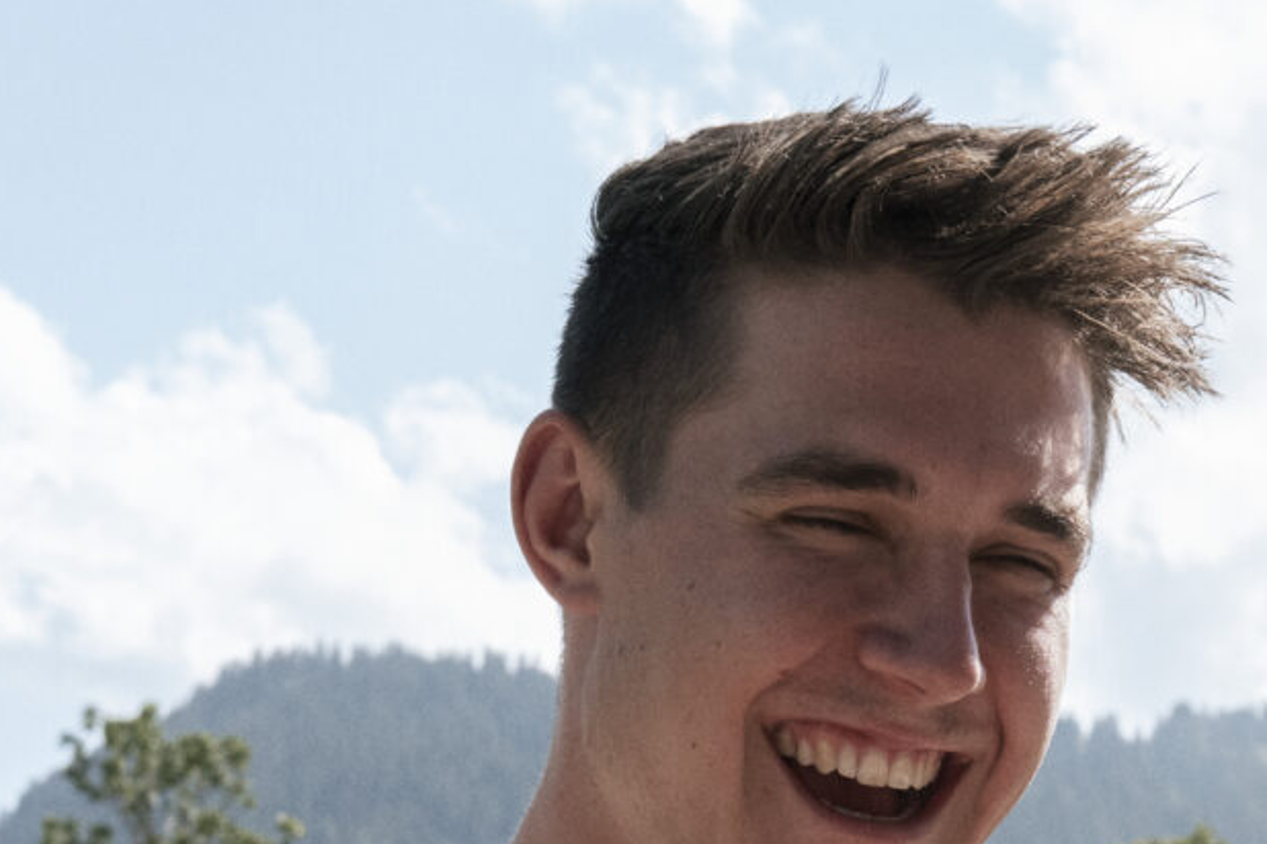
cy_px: 1547
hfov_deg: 11.4
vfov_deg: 7.5
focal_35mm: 178
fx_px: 6264
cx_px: 1367
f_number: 10
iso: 1600
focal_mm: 43
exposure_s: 1/1000
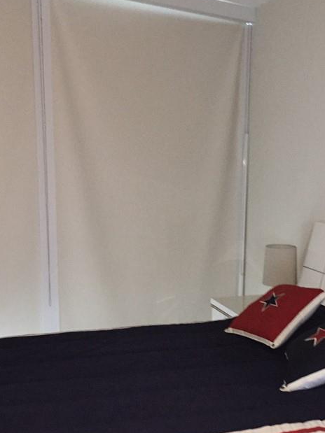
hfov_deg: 30.3
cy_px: 271
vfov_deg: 39.4
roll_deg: -0.2
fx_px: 601
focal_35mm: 48
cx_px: 163
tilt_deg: -10.3
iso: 400
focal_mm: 4.15
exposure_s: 1/16
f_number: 2.2
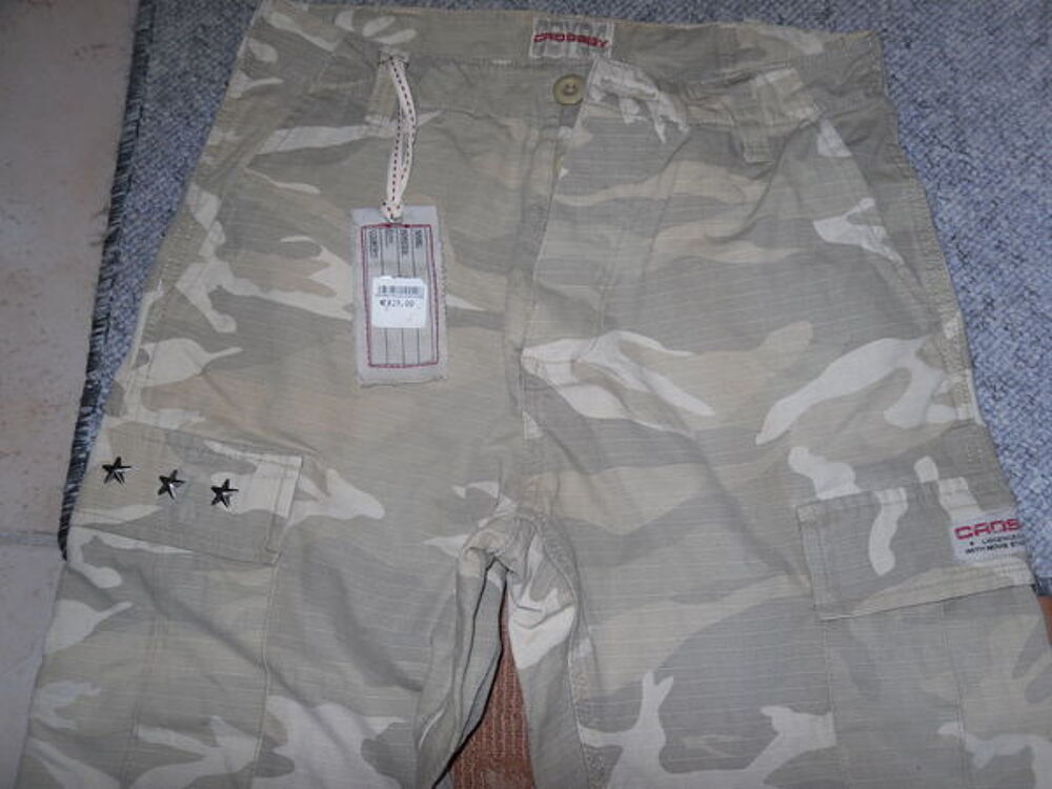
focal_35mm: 35
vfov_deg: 40.7
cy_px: 394
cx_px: 526
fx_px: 1064
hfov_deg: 52.6
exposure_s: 1/45
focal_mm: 6.3
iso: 80
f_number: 3.5
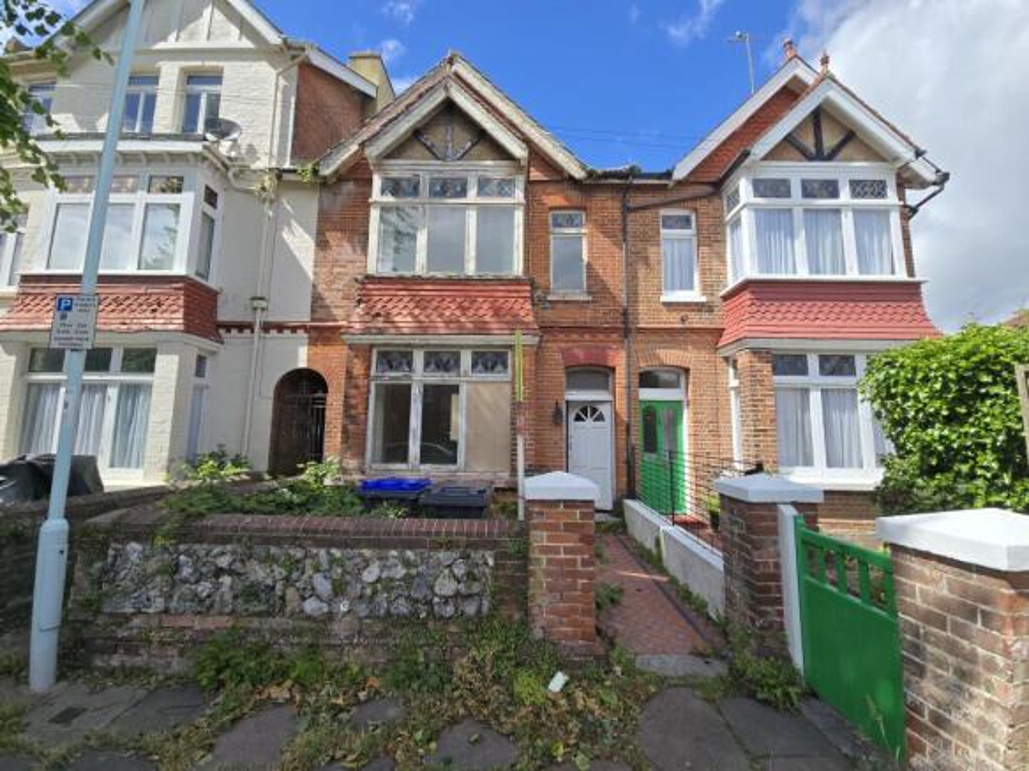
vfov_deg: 89.9
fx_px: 386
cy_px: 386
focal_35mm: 13
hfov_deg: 106.2
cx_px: 514
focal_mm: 2.2
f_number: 2.2
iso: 50
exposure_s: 1/1728
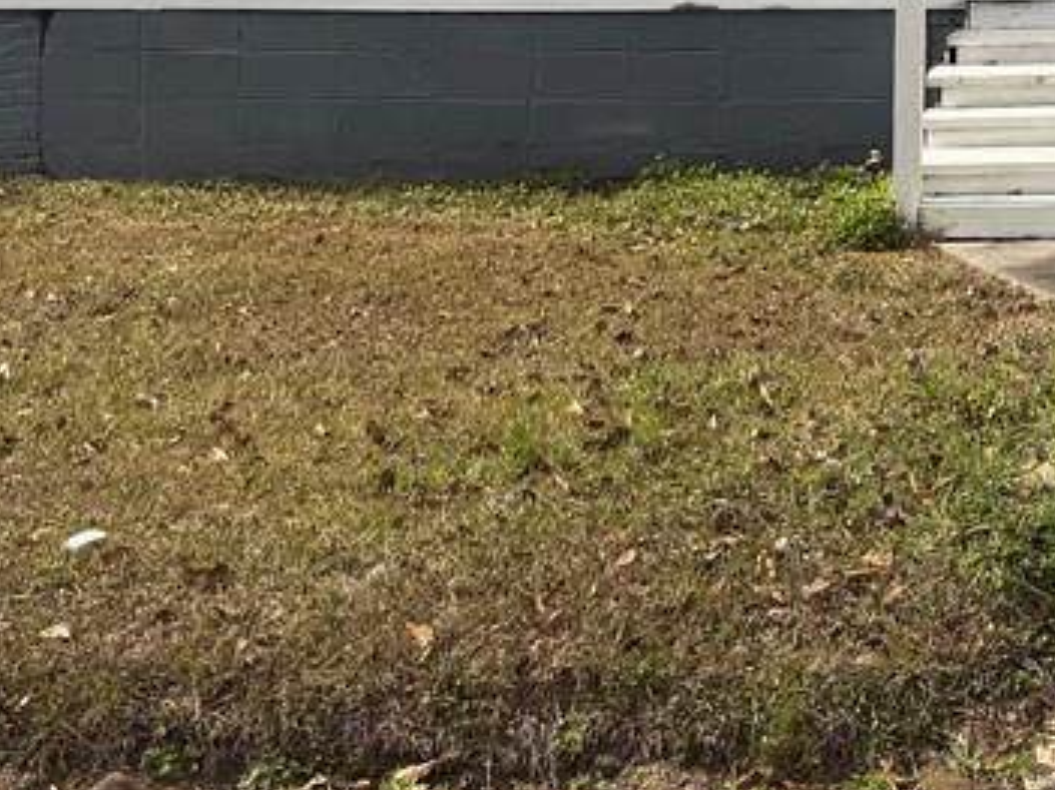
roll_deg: -0.6
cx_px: 1271
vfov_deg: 18.9
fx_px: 2133
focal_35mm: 70
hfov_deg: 25.0
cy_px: -324
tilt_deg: +7.0
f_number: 1.78
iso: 80
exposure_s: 1/5319
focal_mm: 6.76
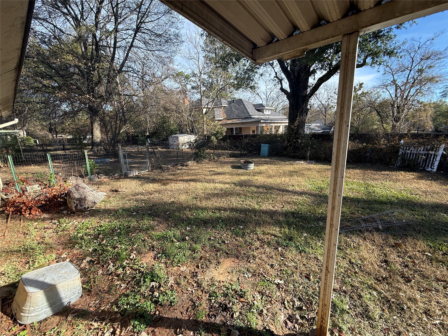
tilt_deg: -11.6
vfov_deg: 85.7
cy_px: 168
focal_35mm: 14
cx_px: 224
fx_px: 181
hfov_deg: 102.1
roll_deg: +2.8
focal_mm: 2.22
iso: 50
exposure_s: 1/472
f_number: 2.2
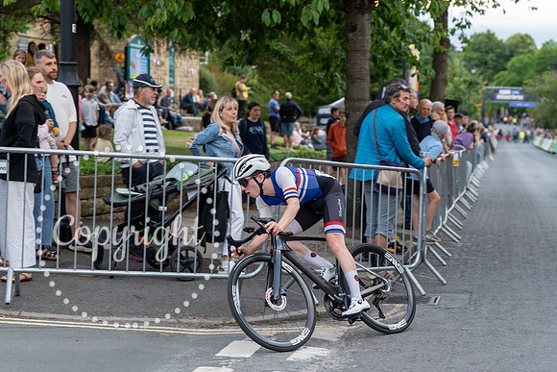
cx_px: 278
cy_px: 186
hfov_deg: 28.8
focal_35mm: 70
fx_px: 1083
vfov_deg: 19.5
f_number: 3.5
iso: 1600
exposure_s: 1/800
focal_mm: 70
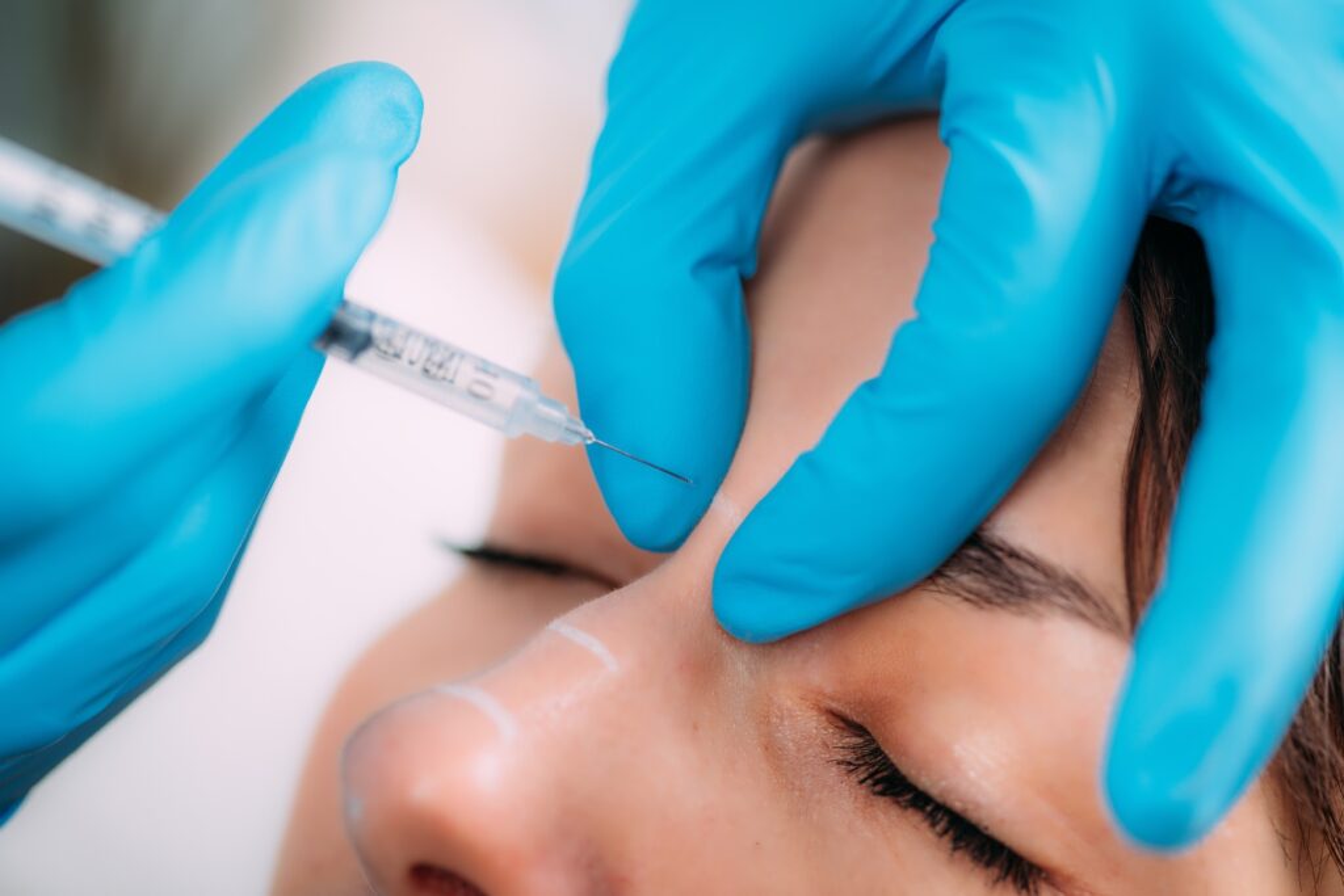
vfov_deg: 13.0
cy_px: 448
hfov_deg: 19.5
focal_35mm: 105
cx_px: 672
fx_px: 3920
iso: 64
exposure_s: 1/200
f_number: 4
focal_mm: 105
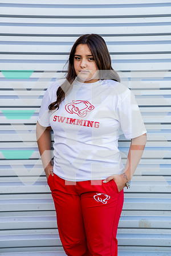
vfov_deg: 28.8
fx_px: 499
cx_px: 86
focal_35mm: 70
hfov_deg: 19.5
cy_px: 128
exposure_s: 1/125
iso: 250
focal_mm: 70
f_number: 5.6
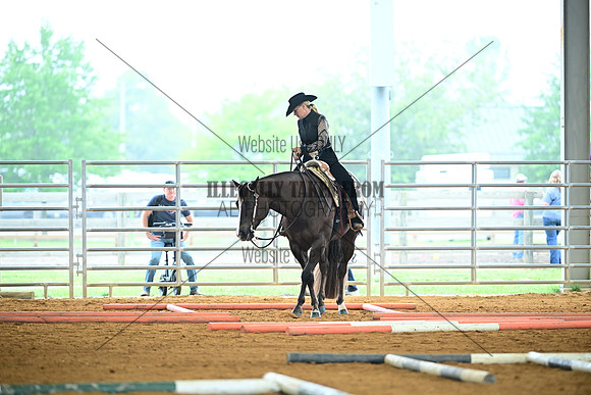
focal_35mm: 200
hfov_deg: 10.3
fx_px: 3284
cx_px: 296
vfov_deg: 6.9
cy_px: 198
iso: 1000
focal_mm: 200
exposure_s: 1/352
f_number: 3.5
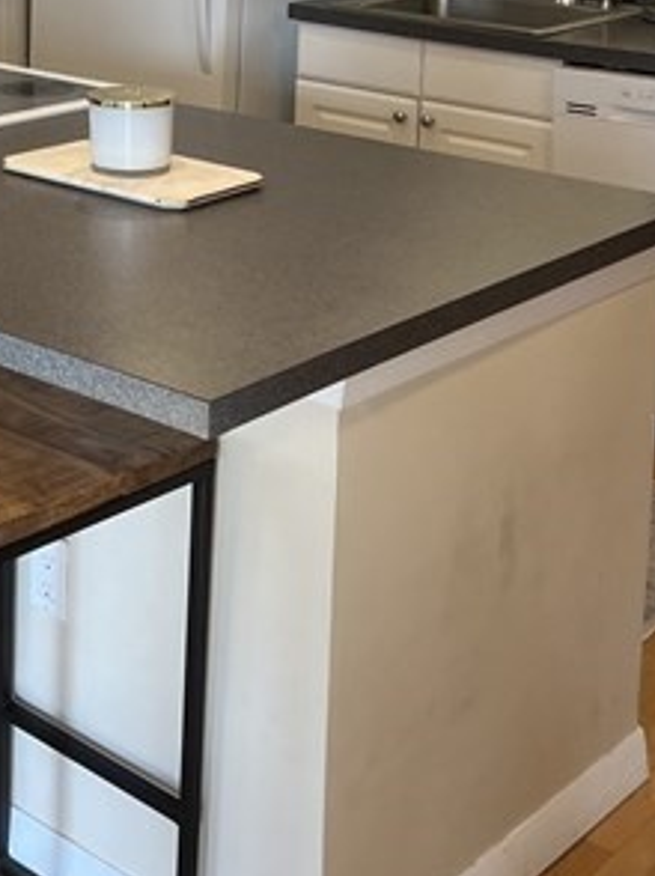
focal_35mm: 68
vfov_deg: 27.5
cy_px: 72
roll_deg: -0.2
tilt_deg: -10.4
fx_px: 1718
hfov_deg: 21.4
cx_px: 146
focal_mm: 5.7
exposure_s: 1/120
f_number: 1.5
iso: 100
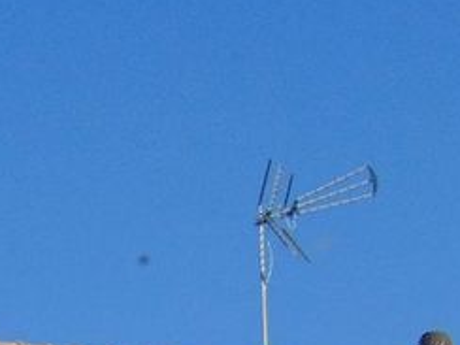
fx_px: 2286
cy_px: 737
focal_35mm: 172
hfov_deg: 11.0
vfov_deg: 8.1
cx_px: -256
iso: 80
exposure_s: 1/250
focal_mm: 6.3
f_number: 8.3
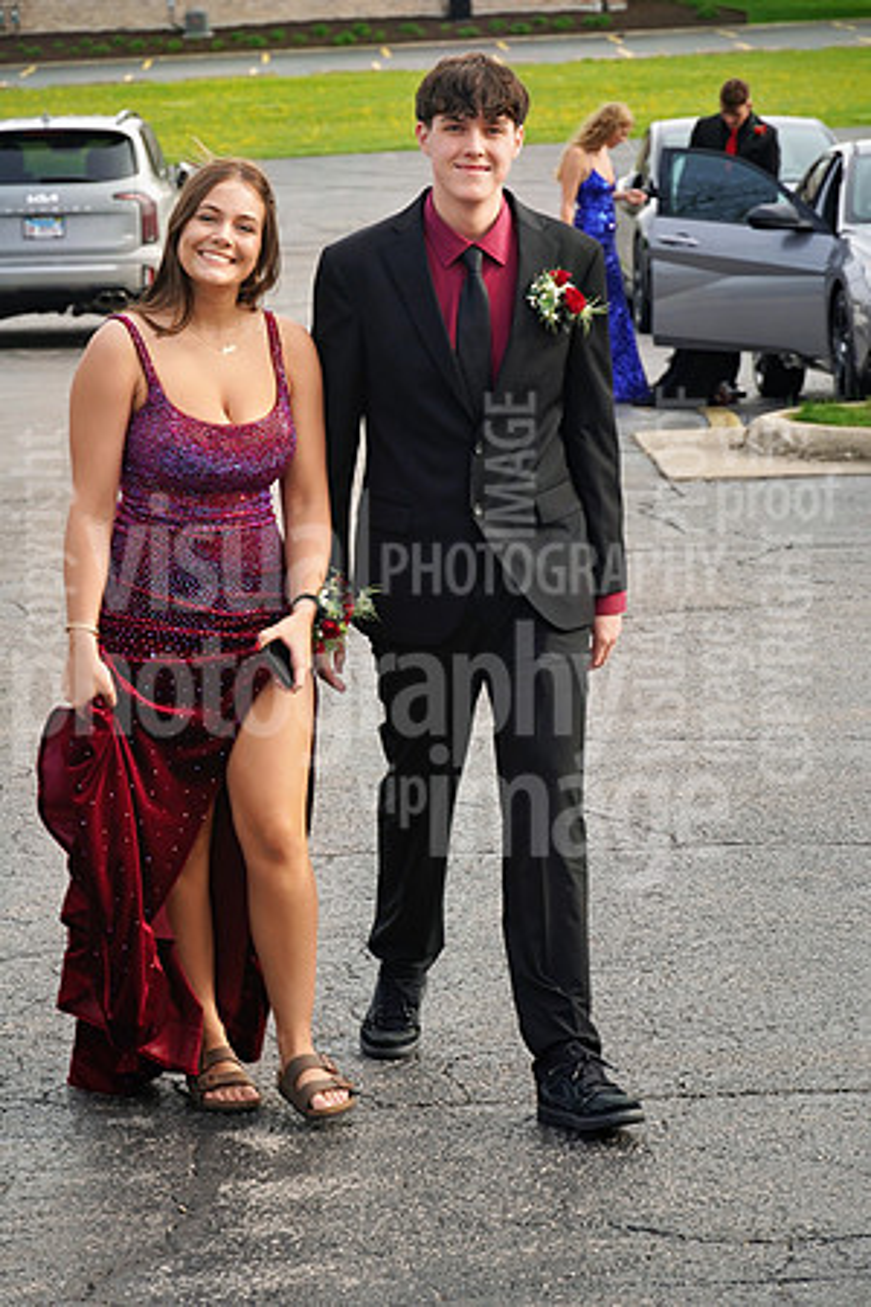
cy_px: 654
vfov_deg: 17.1
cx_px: 436
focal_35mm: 120
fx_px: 4355
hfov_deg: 11.4
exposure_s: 1/250
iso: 250
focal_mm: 80
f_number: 6.3
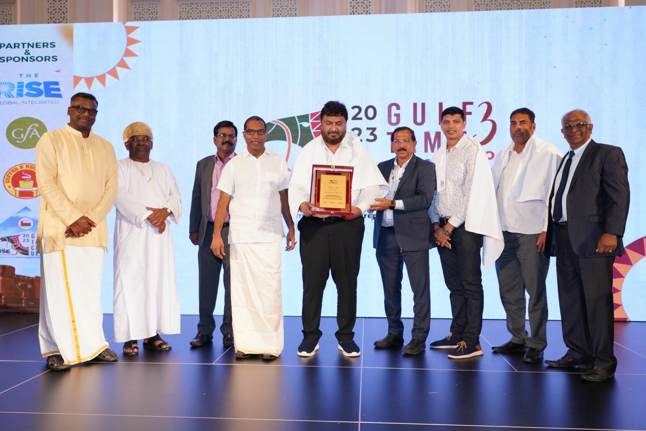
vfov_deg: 42.3
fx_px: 556
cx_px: 323
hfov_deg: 60.3
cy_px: 216
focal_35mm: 31
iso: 1600
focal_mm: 31
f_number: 6.3
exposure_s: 1/160
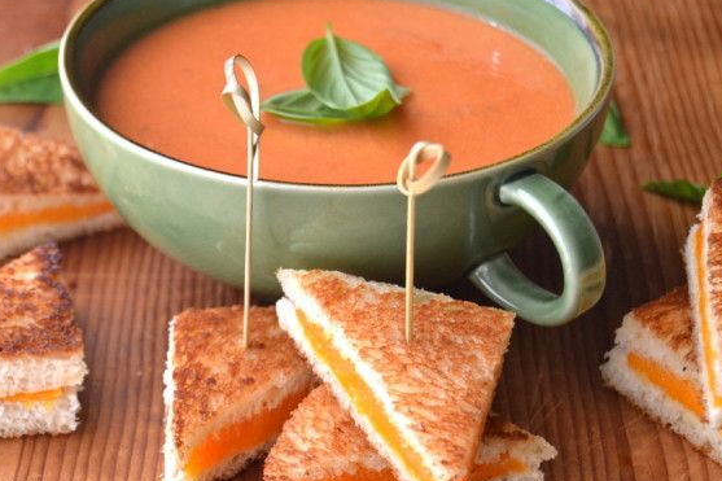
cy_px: 248
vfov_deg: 13.2
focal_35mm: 104
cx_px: 324
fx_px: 2078
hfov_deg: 19.7
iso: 720
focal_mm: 55
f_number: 5.6
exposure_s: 1/500
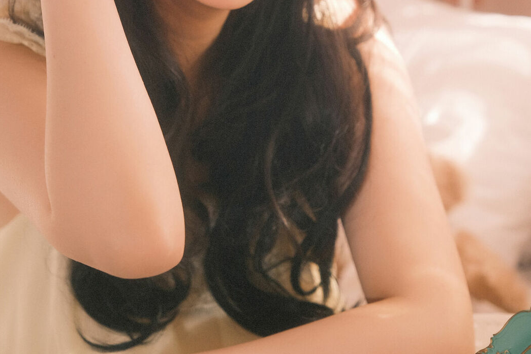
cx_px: 266
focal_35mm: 110
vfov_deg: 12.4
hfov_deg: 18.6
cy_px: 76
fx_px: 1623
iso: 500
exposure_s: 1/500
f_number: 2.8
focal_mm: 48.5
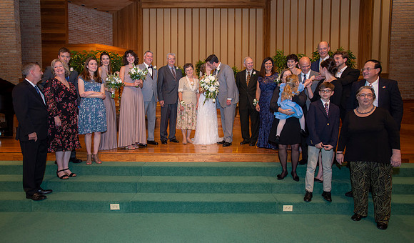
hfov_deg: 76.0
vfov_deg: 49.2
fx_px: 265
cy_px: 120
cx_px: 198
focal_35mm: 24
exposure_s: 1/160
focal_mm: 22
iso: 800
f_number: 3.5
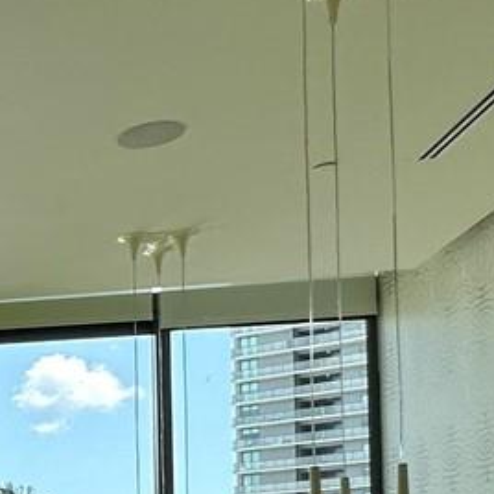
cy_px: 592
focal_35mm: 74
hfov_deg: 17.2
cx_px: -487
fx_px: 1195
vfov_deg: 21.7
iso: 40
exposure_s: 1/463
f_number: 2.2
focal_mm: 2.22
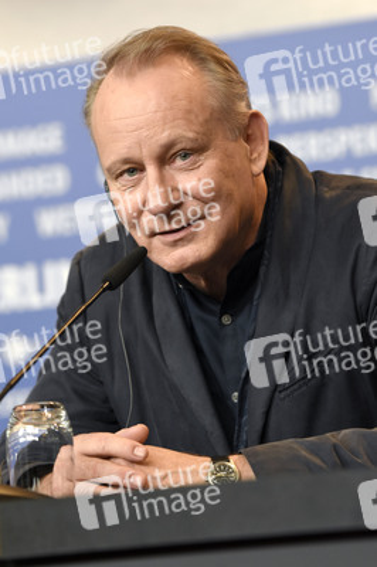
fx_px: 3186
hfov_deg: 6.8
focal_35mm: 202
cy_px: 284
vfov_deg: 10.2
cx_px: 188
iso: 1250
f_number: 3.5
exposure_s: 1/400
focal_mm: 135
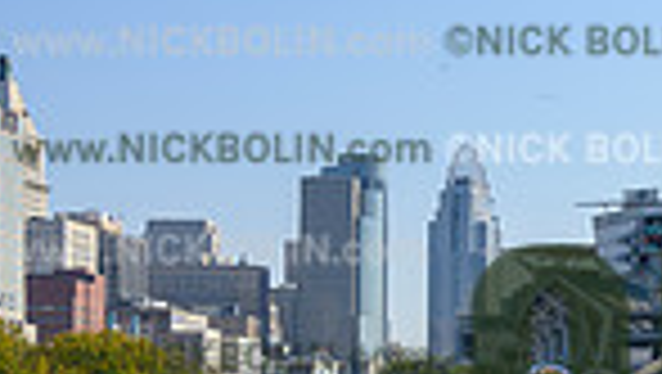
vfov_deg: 12.0
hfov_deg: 20.2
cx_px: 788
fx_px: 1739
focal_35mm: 99
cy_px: 462
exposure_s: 1/1250
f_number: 4
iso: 80
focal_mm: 24
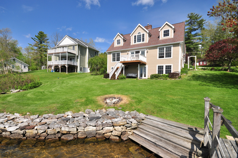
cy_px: 79
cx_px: 119
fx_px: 99
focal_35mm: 15
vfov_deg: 77.2
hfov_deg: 100.5
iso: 200
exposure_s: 1/640
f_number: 8
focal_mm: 10
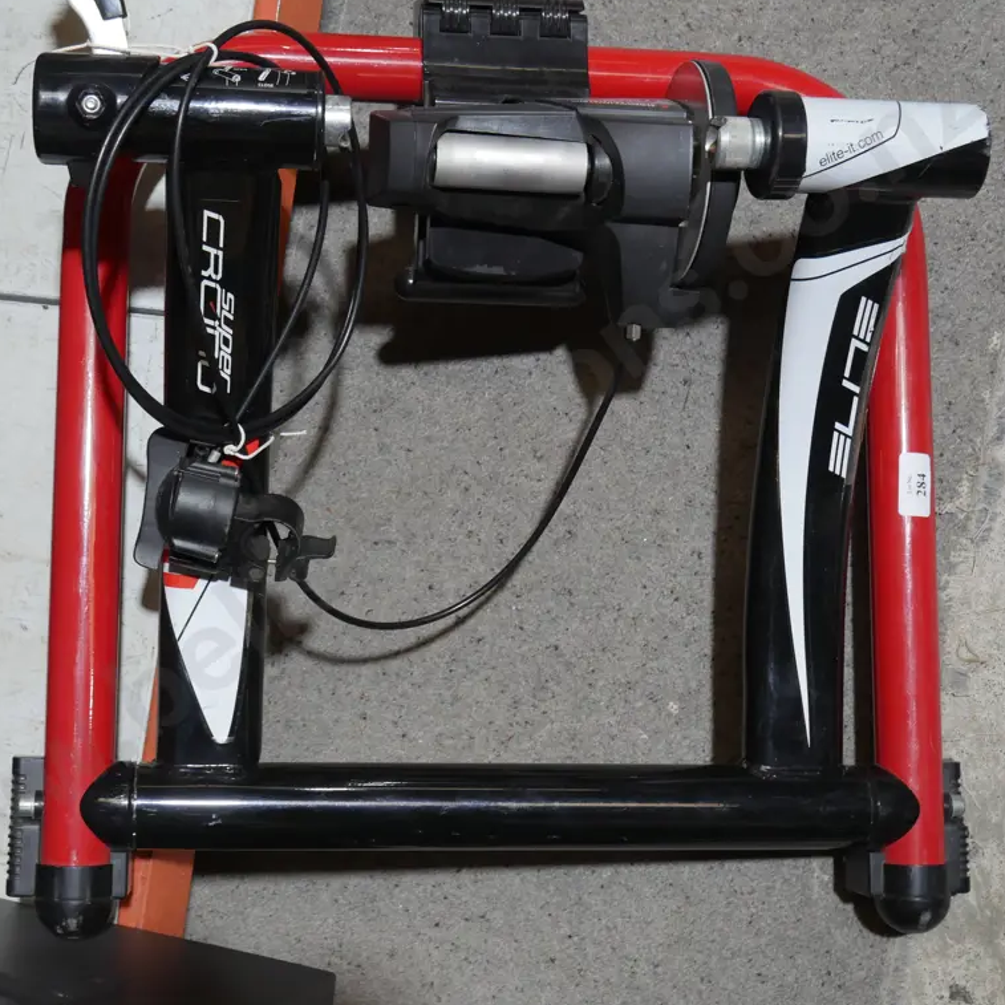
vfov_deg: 31.1
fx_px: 1807
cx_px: 424
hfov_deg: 31.0
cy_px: 499
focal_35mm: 55
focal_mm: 23
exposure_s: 1/60
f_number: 5.1
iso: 640
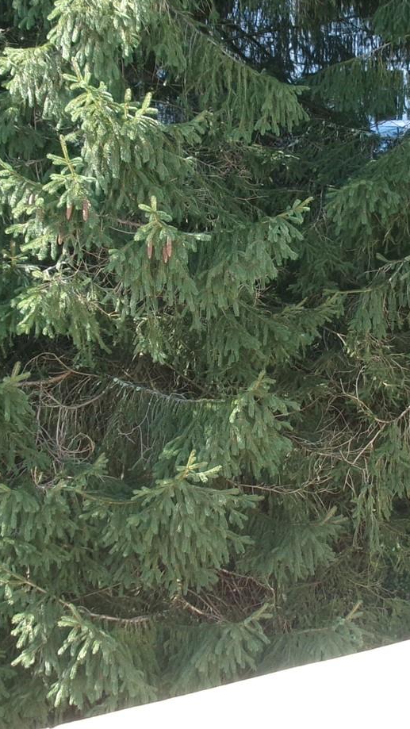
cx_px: 315
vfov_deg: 30.9
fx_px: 1314
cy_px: 298
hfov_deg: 17.6
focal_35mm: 68
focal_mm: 5.1
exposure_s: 1/90
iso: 100
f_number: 3.9
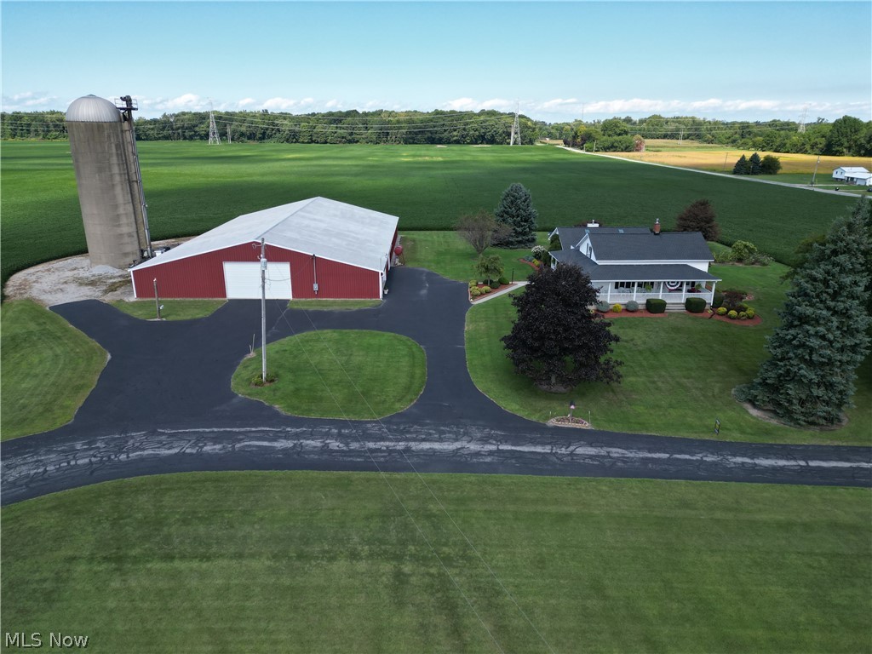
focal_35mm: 24
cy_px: 327
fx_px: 605
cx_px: 436
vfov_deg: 56.8
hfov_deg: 71.6
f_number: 1.7
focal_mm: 6.72
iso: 150
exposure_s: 1/2500
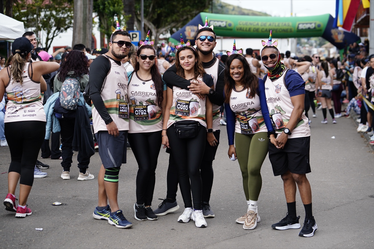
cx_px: 187
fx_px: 727
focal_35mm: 70
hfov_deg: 28.9
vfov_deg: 19.4
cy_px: 124
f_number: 3.5
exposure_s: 1/1600
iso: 640
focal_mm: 70
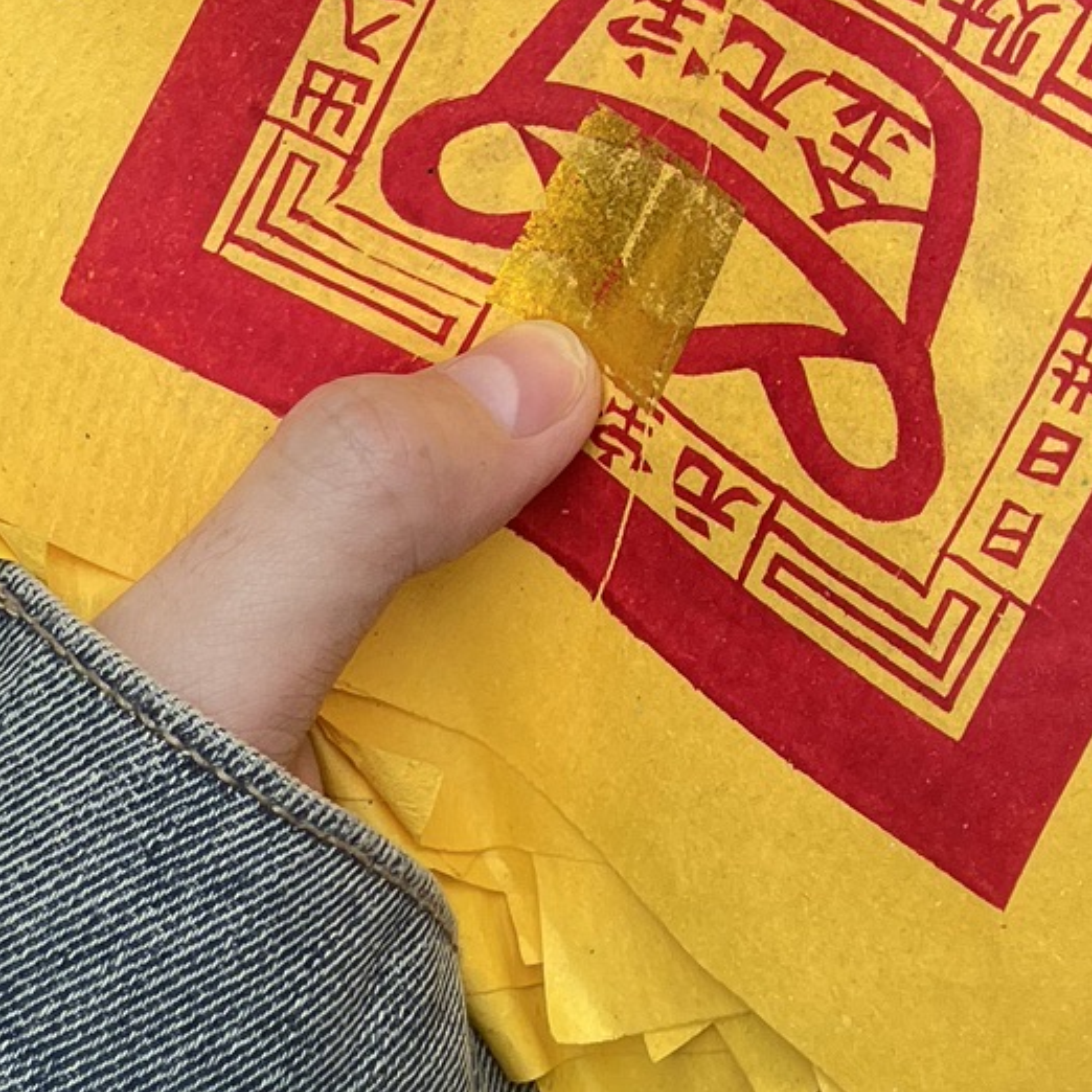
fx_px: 3141
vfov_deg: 18.2
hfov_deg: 19.4
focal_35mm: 88
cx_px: 956
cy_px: -395
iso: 50
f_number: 1.6
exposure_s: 1/529
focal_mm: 5.1
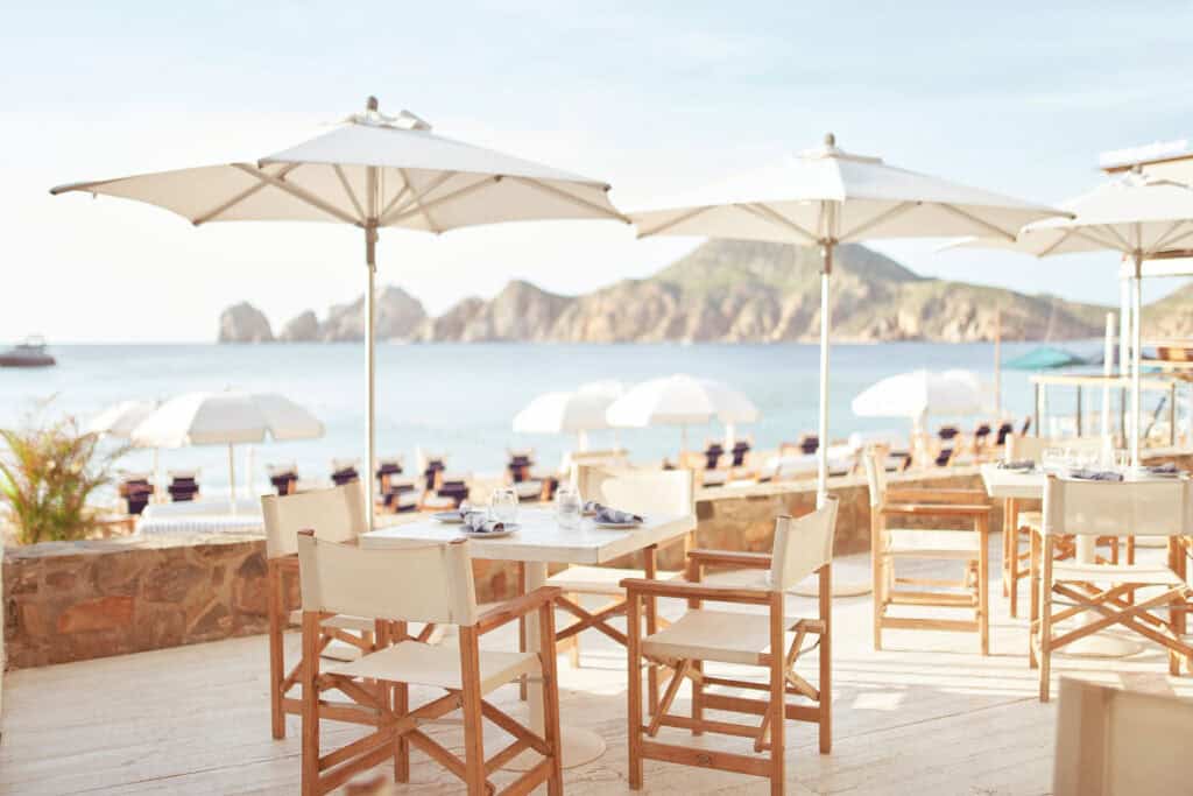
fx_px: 1160
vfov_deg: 37.9
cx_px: 596
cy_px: 398
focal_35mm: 35
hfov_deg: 54.4
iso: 50
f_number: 1.4
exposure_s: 1/1000
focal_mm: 35
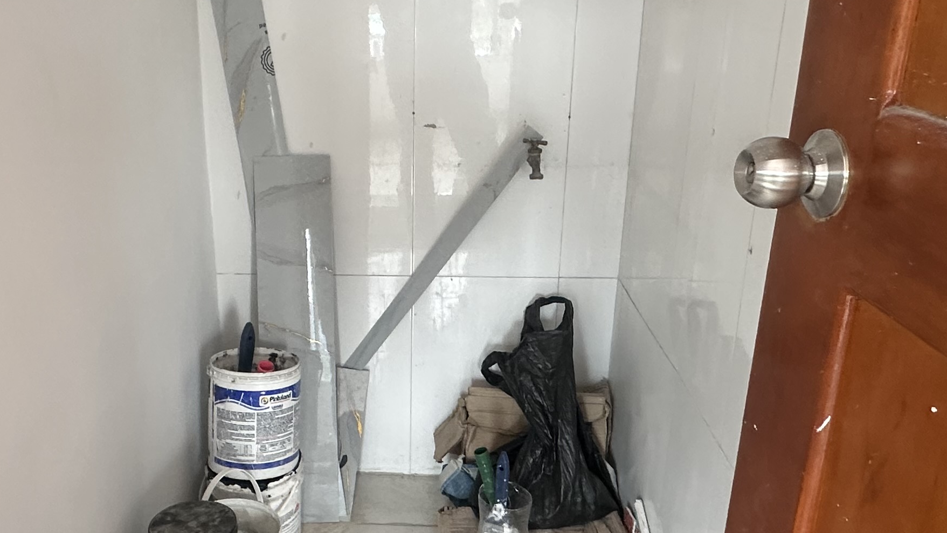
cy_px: 265
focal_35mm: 35
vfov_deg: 33.7
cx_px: 381
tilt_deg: -18.8
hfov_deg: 56.2
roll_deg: -1.9
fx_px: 879
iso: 200
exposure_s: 1/99
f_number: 2.2
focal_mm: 2.22
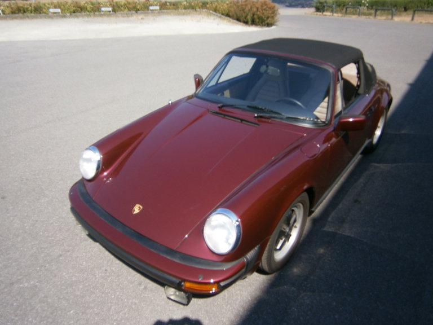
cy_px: 162
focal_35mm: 26
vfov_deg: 53.1
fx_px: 325
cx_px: 216
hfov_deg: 67.3
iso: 80
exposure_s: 1/800
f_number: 2.8
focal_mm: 4.7
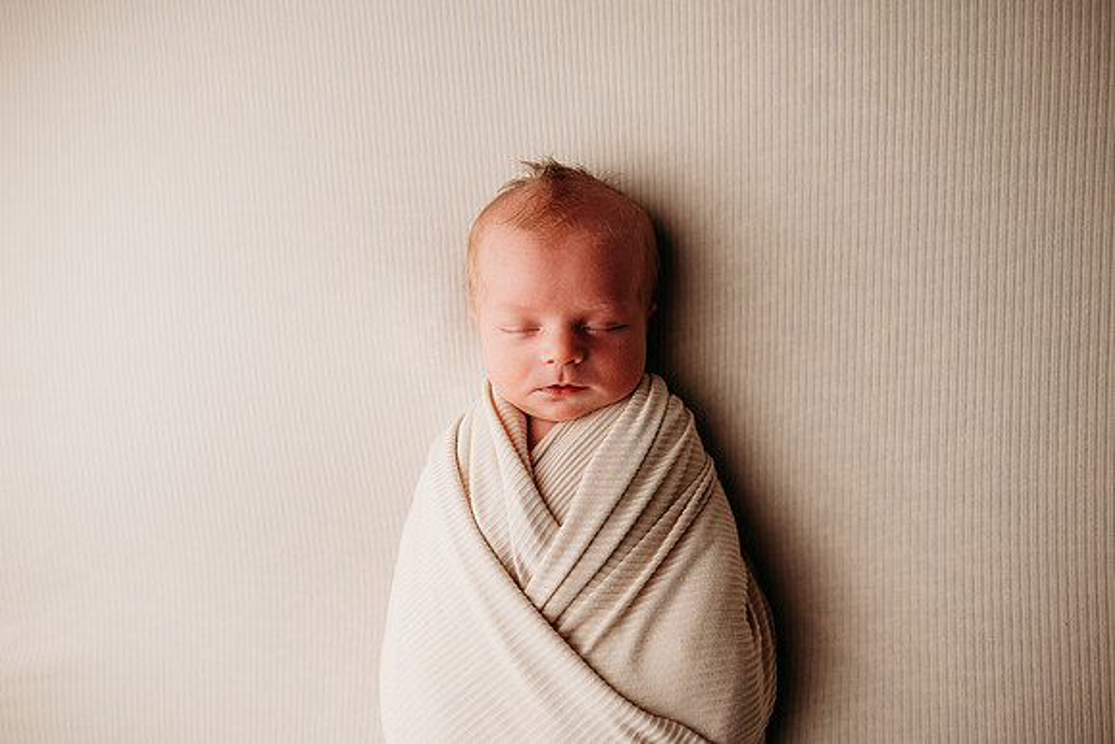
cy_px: 372
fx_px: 743
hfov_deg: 73.7
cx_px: 558
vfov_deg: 53.2
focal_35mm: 24
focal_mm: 24
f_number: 2.8
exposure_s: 1/160
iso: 80
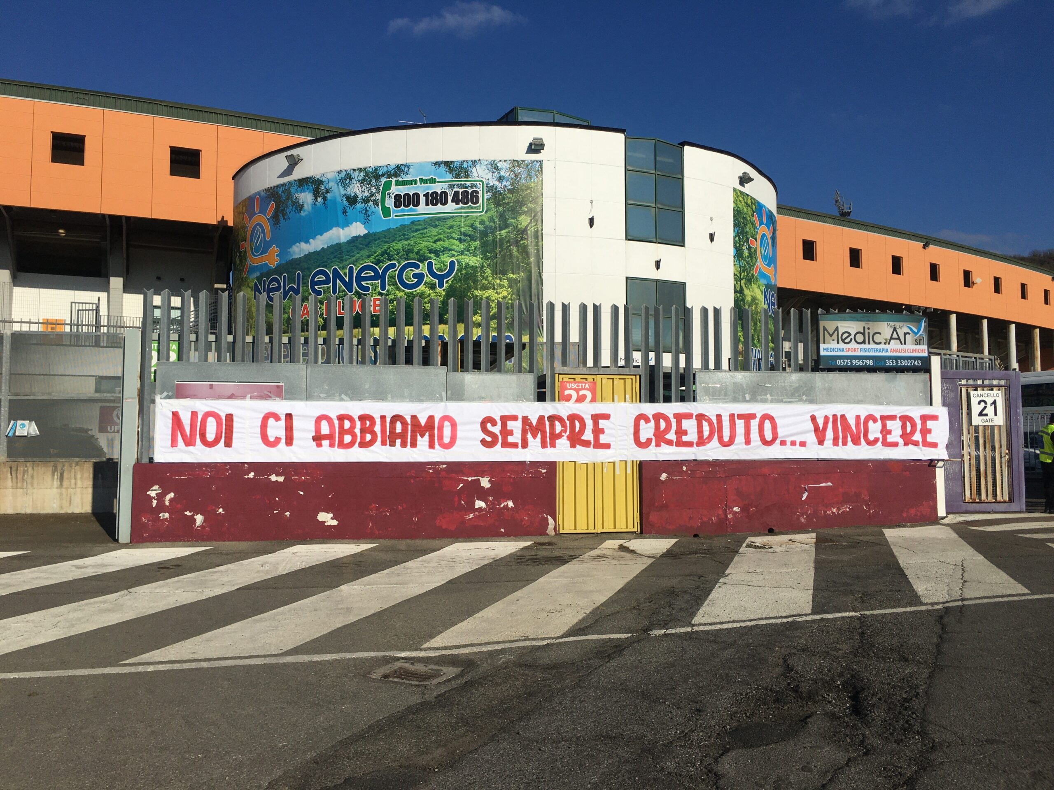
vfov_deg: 48.2
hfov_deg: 61.7
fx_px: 883
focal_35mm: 29
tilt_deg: +4.9
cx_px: 527
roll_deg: -1.1
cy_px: 395
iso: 25
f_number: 2.2
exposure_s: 1/4525
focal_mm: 4.15
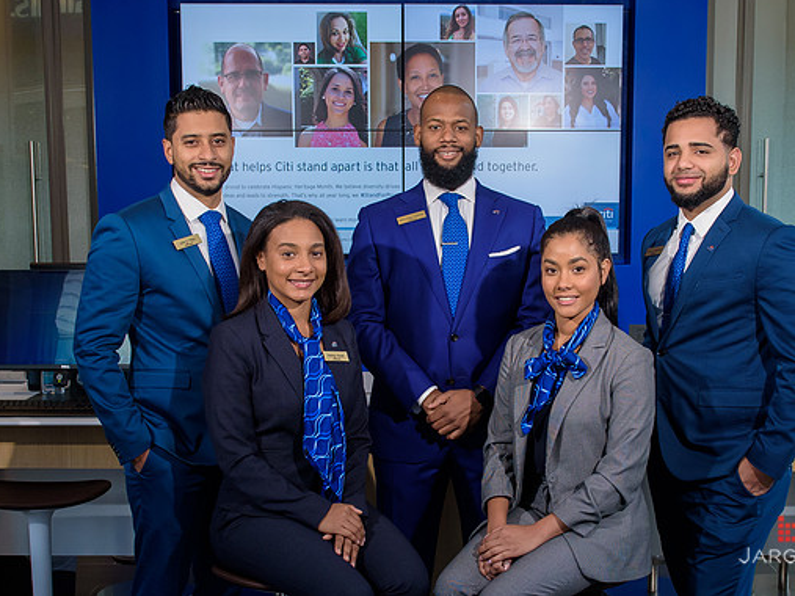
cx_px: 442
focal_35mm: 56
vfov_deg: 26.0
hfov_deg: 34.3
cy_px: 367
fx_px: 1286
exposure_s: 1/250
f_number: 5.6
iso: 1000
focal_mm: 27
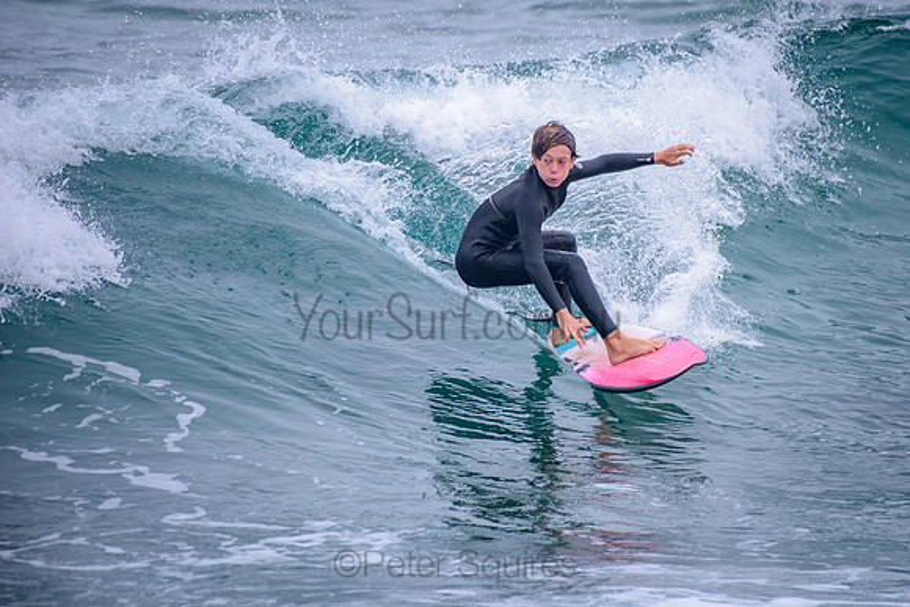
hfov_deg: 3.4
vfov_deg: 2.2
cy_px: 262
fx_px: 15499
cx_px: 558
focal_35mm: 613
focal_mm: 500
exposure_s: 1/2000
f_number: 5.6
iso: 220
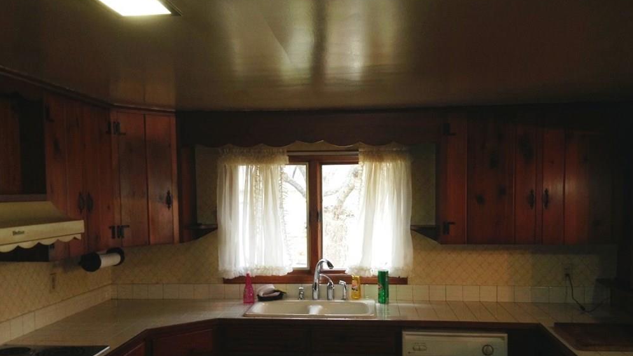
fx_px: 621
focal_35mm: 37
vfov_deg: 31.8
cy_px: 225
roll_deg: -0.3
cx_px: 314
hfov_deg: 54.0
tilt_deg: -4.6
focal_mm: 4.12
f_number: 2.4
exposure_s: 1/20
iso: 100
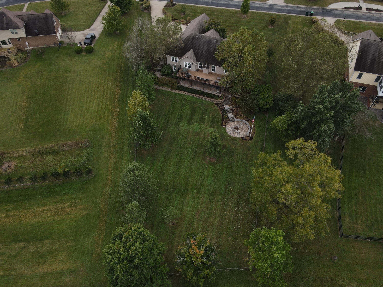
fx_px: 266
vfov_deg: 56.8
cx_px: 192
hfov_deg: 71.6
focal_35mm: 24
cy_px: 144
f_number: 2.8
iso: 100
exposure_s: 1/100
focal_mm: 4.5
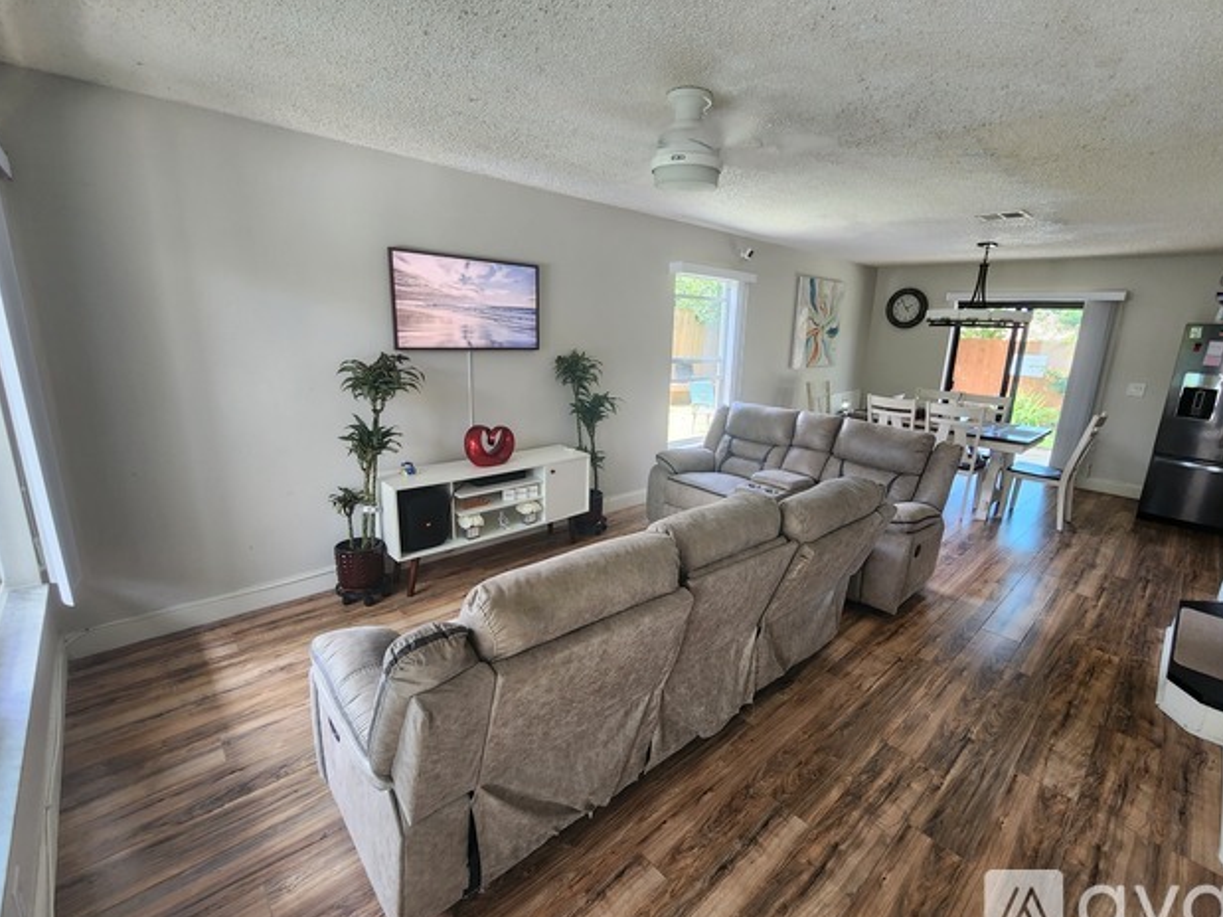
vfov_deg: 85.7
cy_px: 455
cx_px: 645
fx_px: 495
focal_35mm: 14
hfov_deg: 102.0
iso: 200
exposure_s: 1/50
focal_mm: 2.2
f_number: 2.2
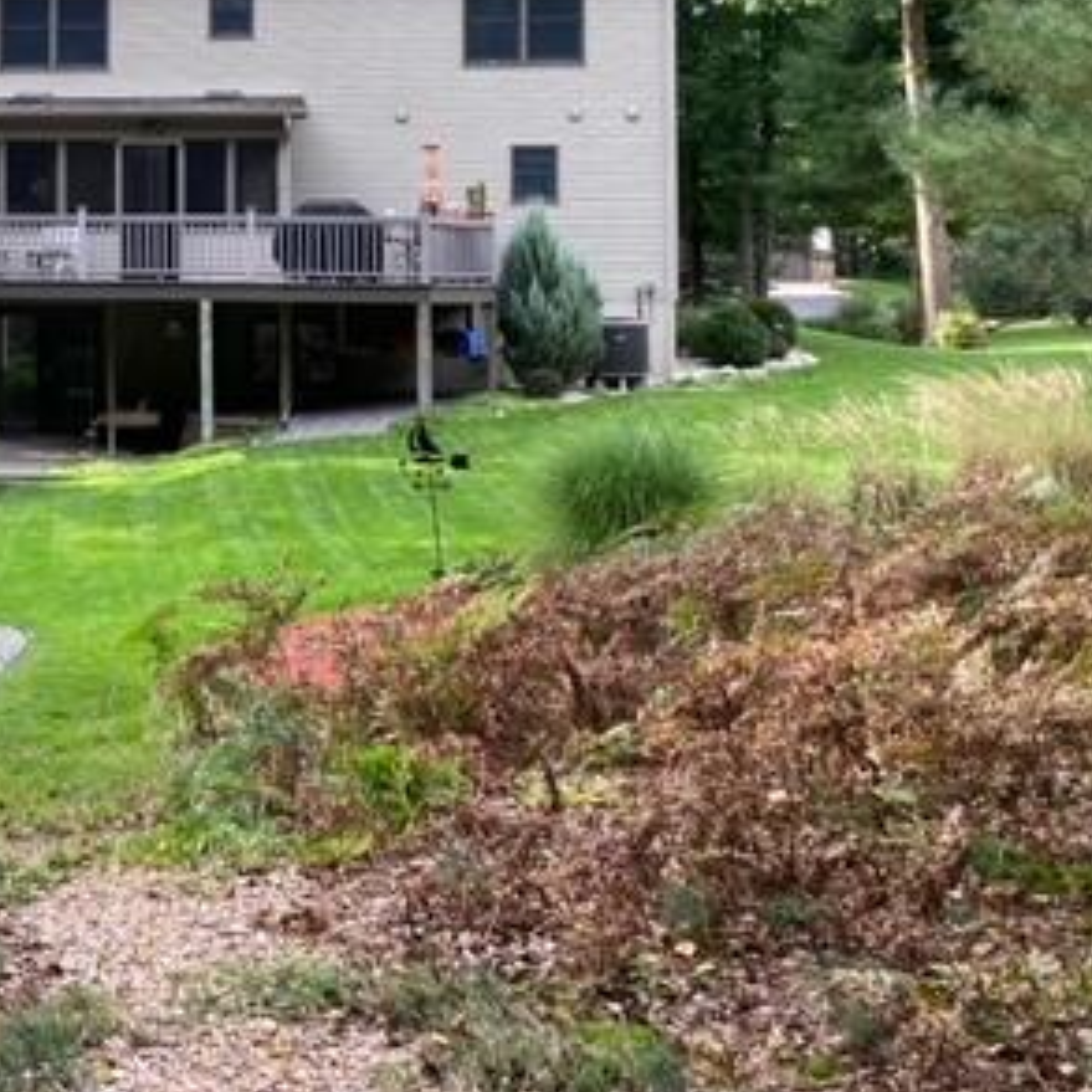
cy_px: 209
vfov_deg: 30.8
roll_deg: -0.2
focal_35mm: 54
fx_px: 1927
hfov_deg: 29.4
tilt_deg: +4.4
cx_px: -22
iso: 25
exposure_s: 1/121
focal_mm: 3.99
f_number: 1.8
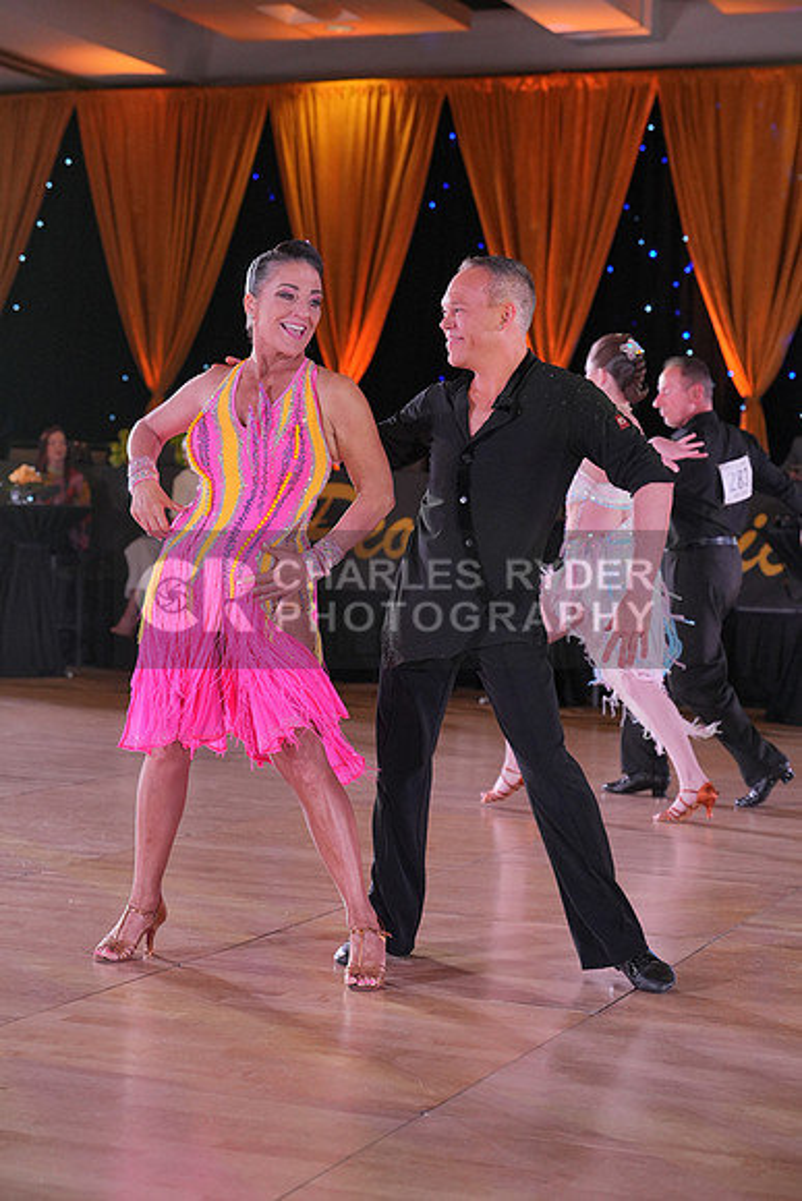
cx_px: 401
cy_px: 600
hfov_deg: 20.0
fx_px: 2271
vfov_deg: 29.6
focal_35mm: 68
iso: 2000
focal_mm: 68
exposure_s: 1/400
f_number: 4
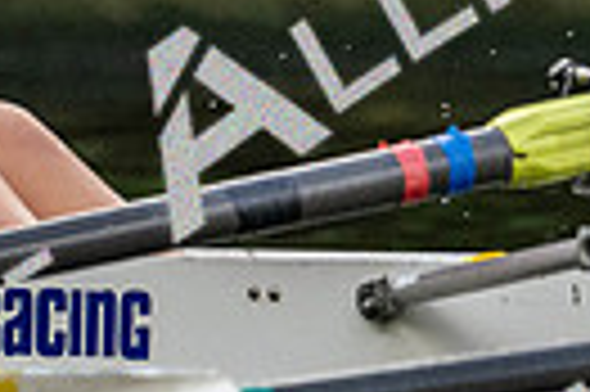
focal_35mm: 2649
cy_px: -185
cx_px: -239
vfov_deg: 0.5
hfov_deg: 0.8
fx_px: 43360
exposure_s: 1/2500
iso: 1600
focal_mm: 400
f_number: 4.5
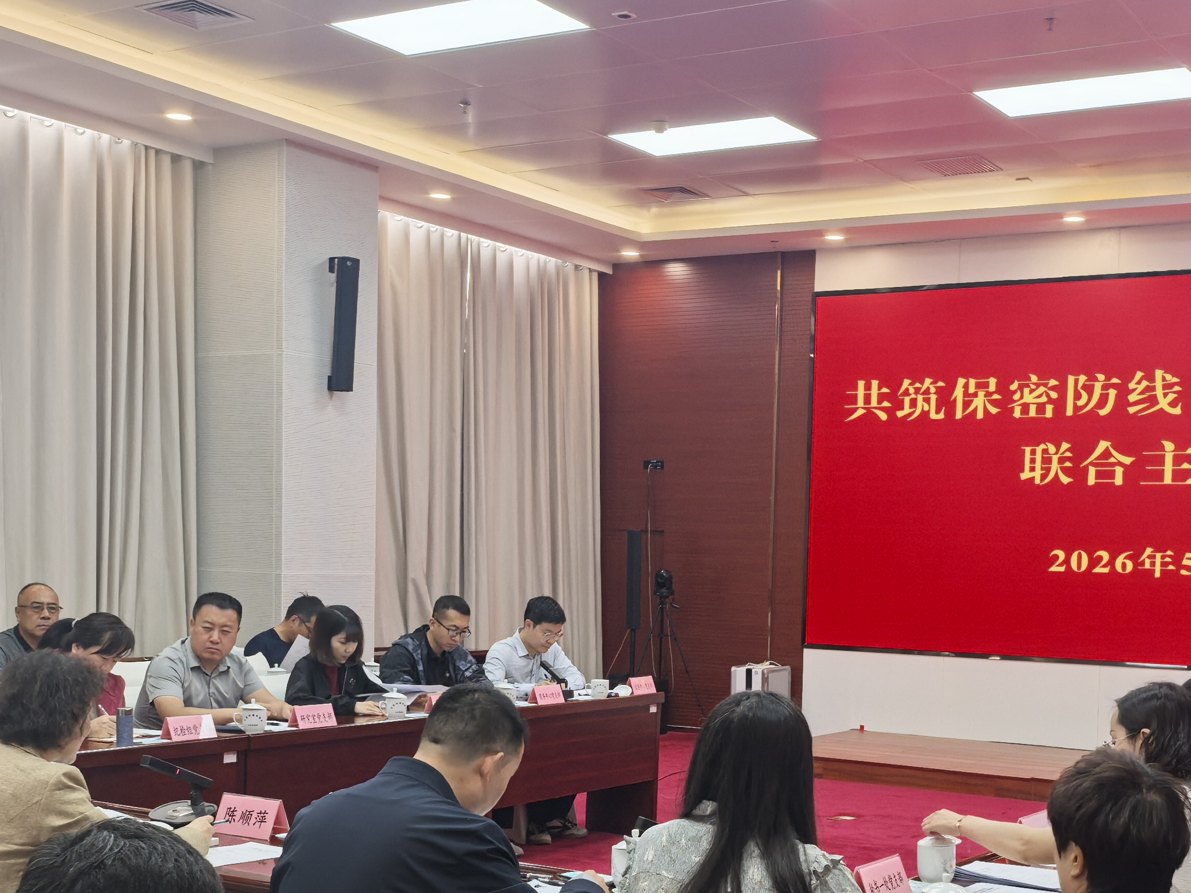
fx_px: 1651
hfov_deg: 39.4
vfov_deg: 29.9
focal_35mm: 48
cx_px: 753
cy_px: 649
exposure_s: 1/100
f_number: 4
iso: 200
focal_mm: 6.98
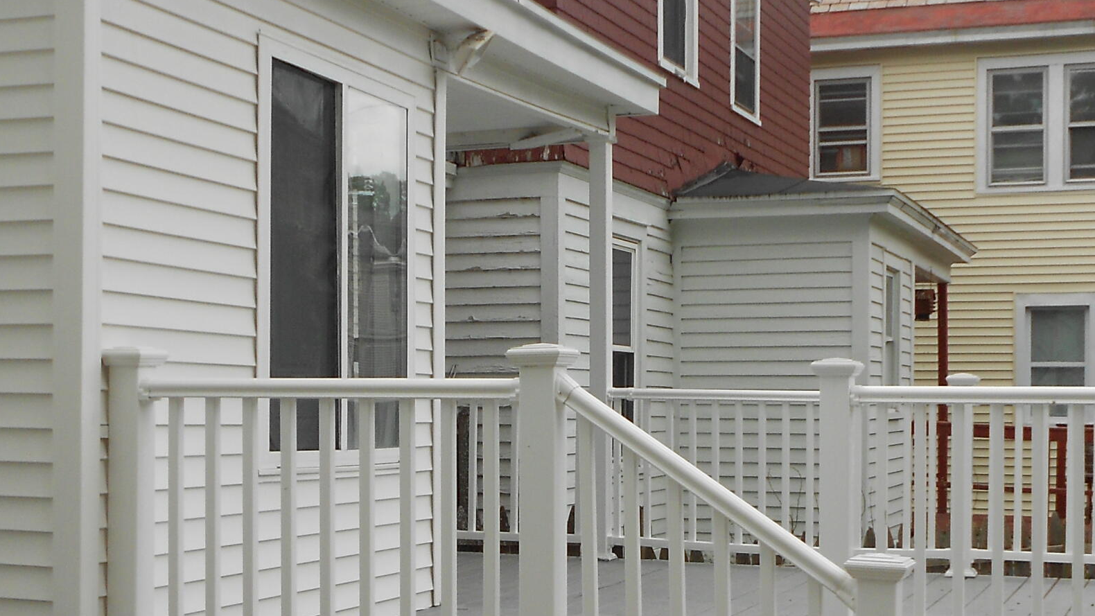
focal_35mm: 60
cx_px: 571
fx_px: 1742
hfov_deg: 34.9
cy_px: 438
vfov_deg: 19.9
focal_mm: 5.1
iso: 80
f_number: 3.4
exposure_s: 1/250
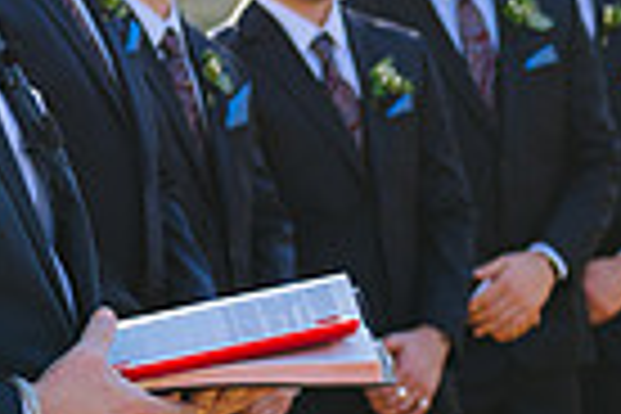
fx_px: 4209
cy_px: 245
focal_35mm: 244
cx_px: 1156
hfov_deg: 8.1
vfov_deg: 5.6
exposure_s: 1/1250
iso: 200
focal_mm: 58
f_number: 4
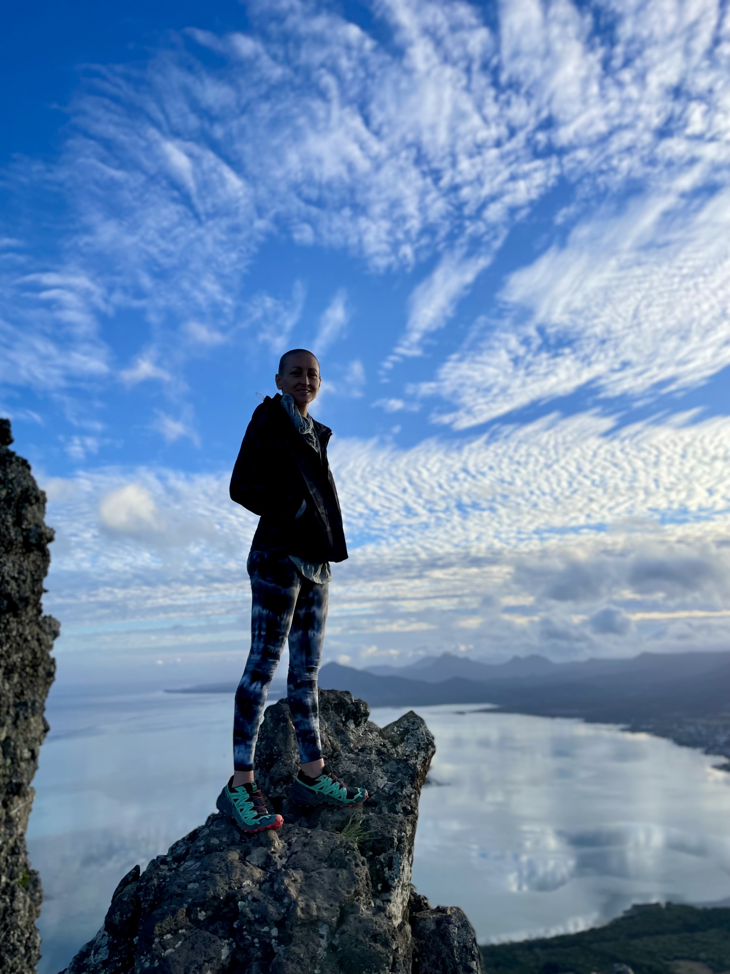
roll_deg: +2.8
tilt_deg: +14.2
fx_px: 731
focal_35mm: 26
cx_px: 365
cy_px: 487
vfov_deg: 67.3
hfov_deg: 53.1
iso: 50
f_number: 1.6
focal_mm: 4.2
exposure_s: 1/3731
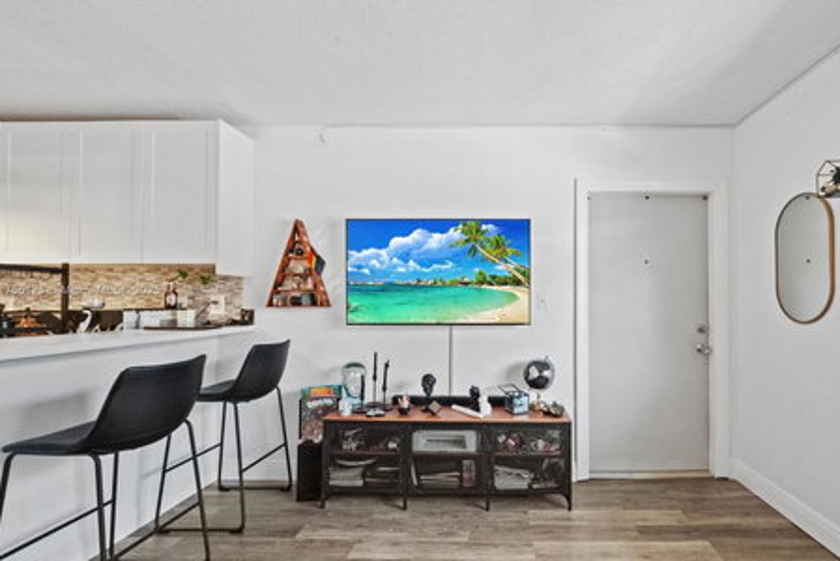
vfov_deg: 73.8
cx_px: 429
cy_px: 292
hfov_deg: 96.7
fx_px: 374
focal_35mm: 16
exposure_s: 1/15
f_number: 8
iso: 9000
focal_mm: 15
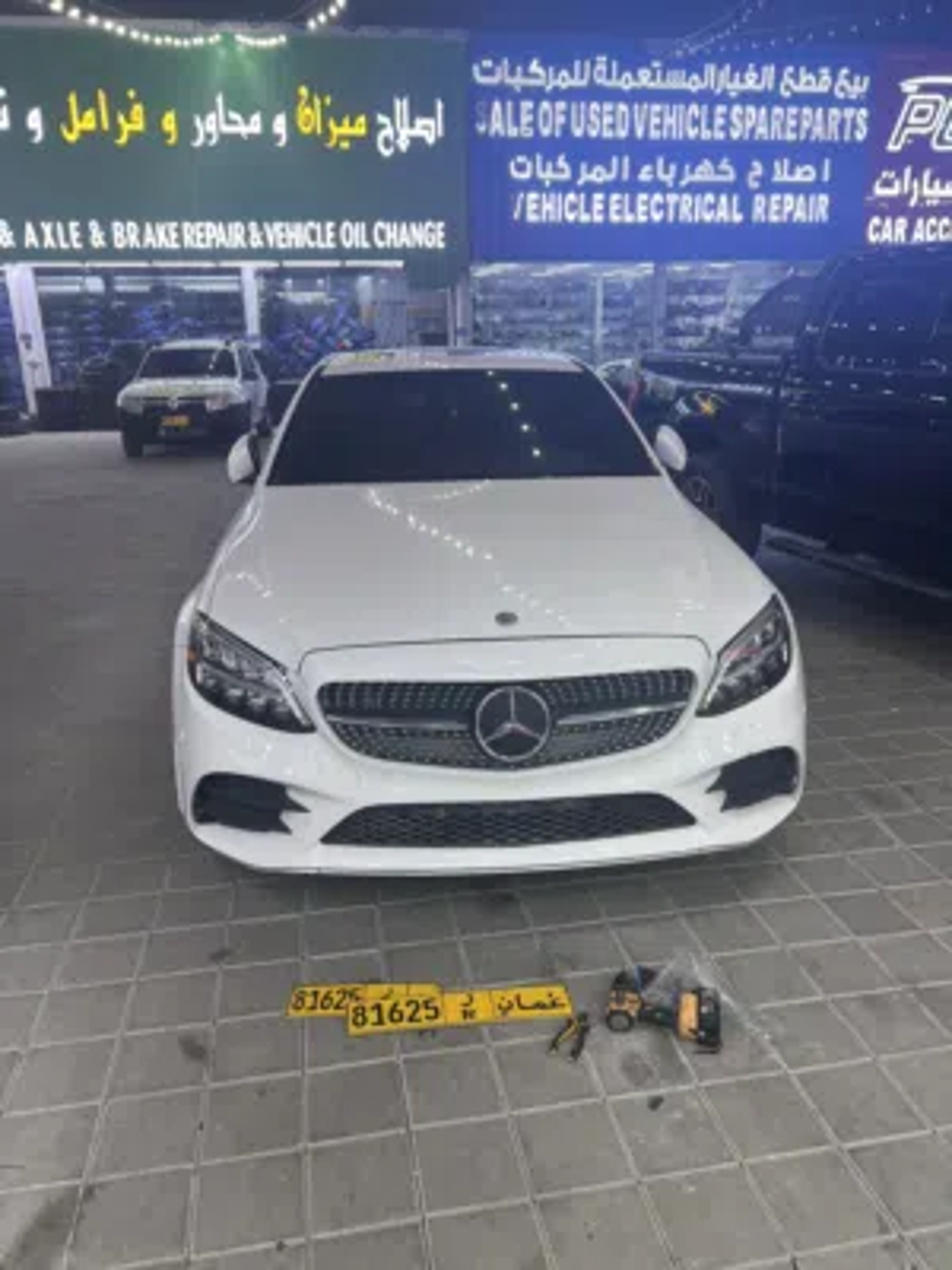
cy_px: 635
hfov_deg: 53.1
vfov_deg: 67.3
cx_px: 476
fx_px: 953
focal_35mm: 26
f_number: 1.5
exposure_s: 1/100
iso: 50
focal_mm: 5.7
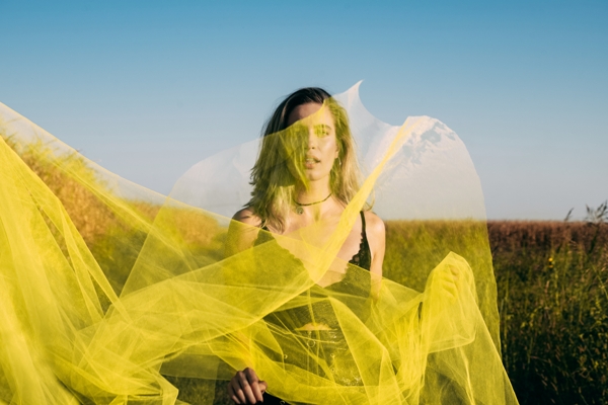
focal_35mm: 70
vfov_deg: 19.5
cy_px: 202
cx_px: 304
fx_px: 1182
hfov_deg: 28.8
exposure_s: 1/200
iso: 125
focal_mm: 70
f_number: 8
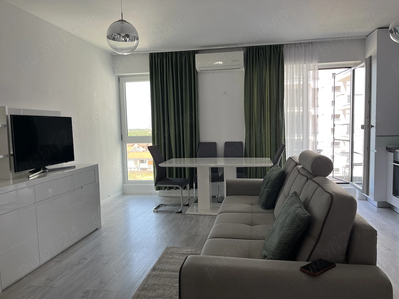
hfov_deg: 67.3
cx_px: 200
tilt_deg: -4.5
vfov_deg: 53.1
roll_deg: +1.9
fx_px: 300
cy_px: 150
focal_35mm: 26
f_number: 1.6
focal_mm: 5.1
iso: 40
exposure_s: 1/122
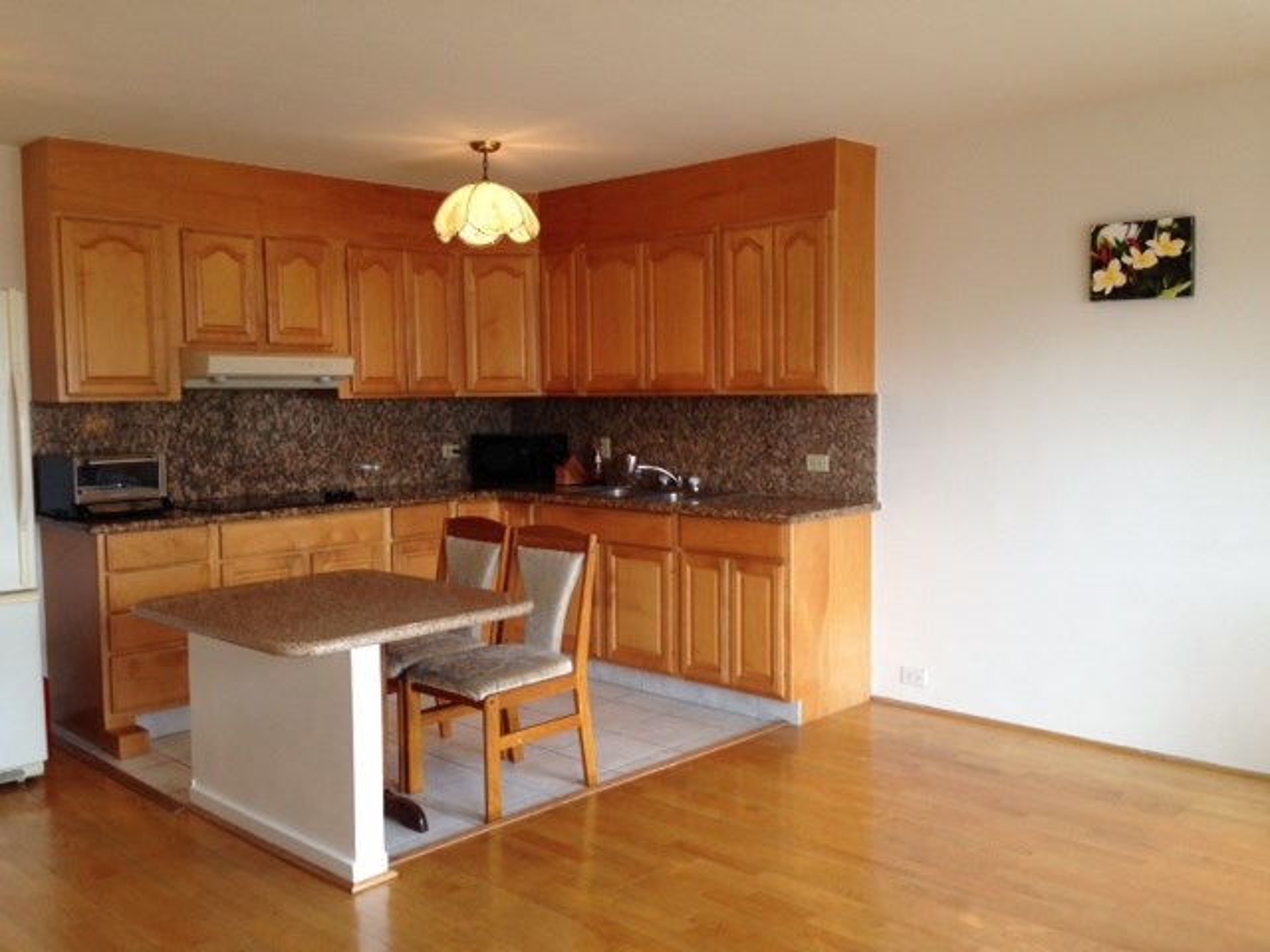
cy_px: 476
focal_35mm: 33
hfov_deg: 55.4
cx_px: 635
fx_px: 1211
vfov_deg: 42.9
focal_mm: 4.12
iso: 50
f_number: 2.4
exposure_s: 1/40
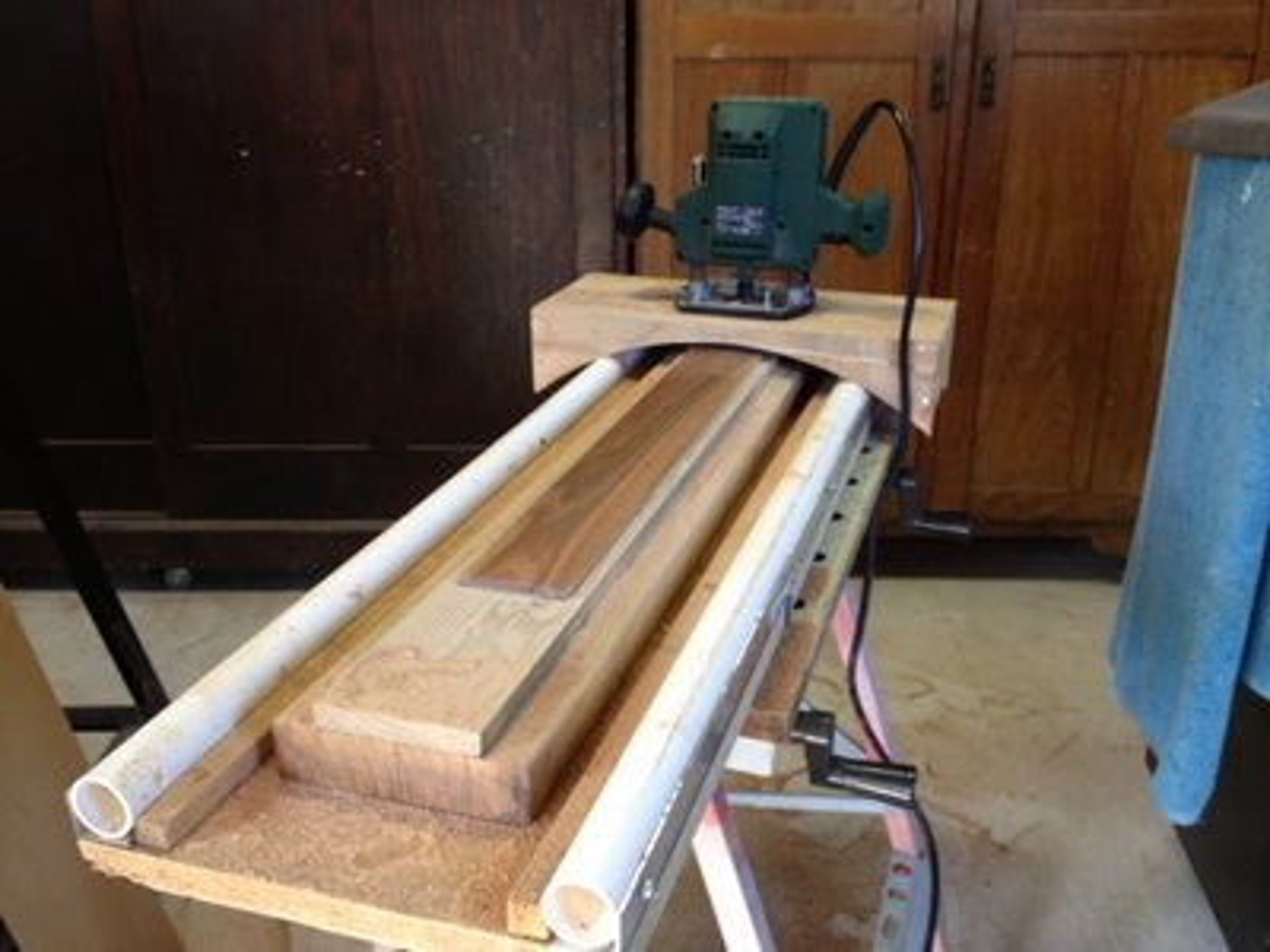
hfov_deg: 52.6
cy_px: 476
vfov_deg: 40.7
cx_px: 635
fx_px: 1284
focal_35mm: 35
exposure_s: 1/20
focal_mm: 4.28
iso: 64
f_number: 2.4
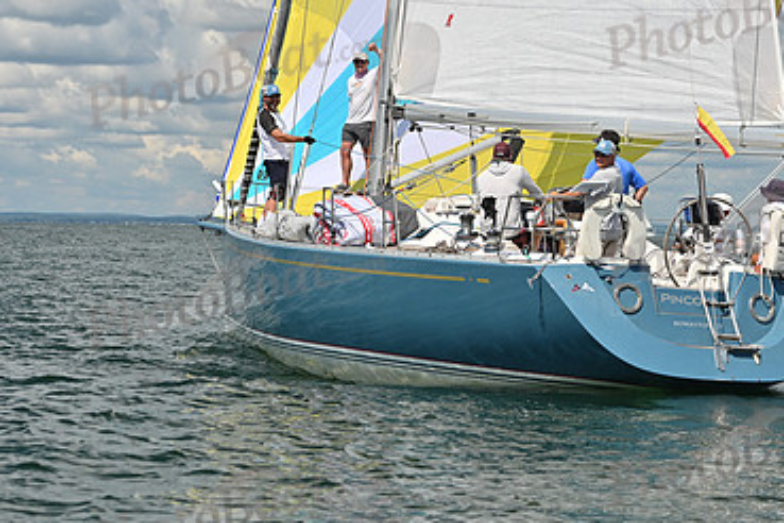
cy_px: 154
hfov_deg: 18.6
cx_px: 497
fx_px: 2395
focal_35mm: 110
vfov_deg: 12.4
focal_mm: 70
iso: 250
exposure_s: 1/2500
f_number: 4
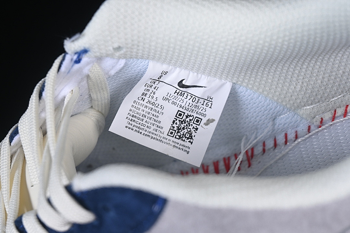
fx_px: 729
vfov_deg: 18.2
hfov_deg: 27.0
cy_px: 116
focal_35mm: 75
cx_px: 175
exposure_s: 1/80
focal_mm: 50
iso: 160
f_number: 7.1
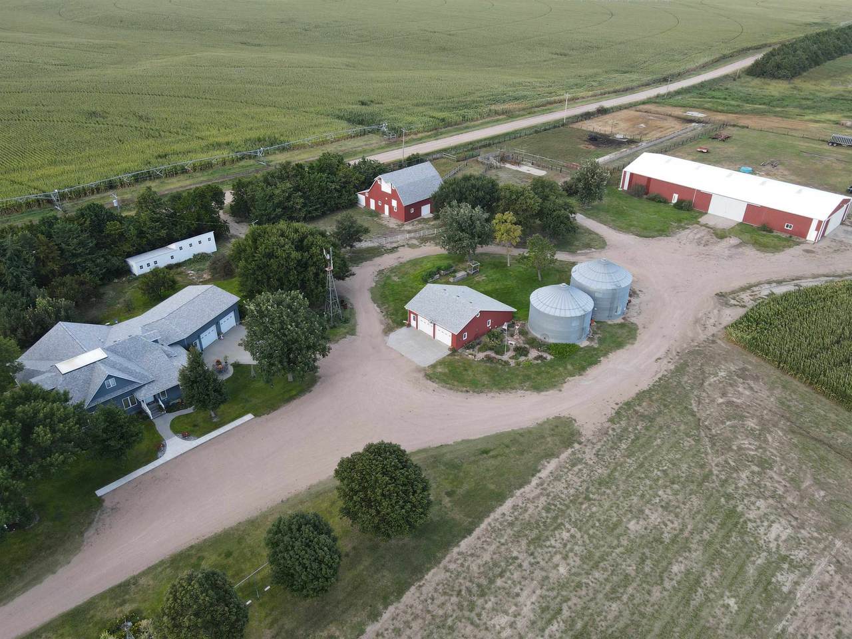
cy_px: 320
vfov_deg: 56.8
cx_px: 426
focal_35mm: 24
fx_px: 591
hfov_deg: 71.6
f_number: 2.8
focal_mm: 4.5
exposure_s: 1/90
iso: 100
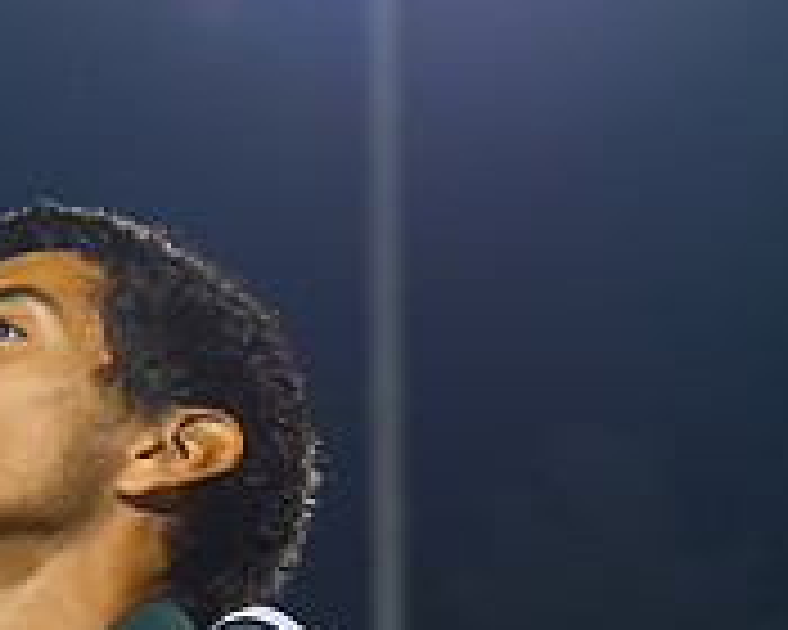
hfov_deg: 5.6
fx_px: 8046
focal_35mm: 345
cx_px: 39
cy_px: 727
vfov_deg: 4.5
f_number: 5.6
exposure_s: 1/160
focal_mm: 85
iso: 2800
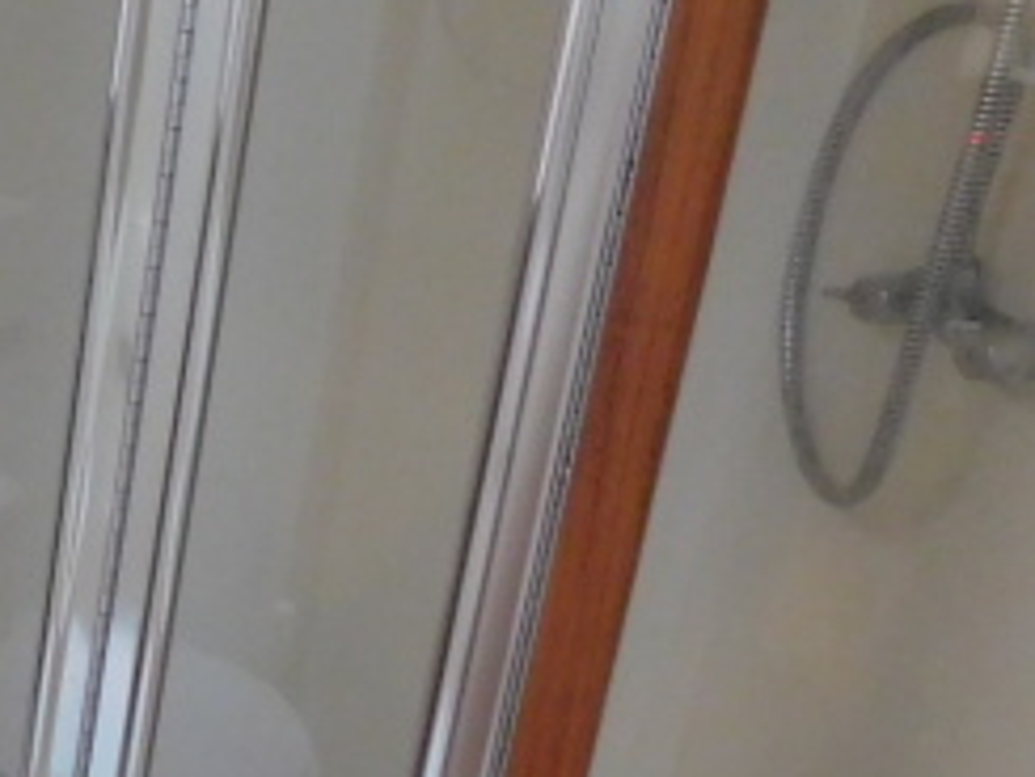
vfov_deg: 19.6
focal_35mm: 75
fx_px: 2244
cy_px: 262
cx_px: -380
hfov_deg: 22.6
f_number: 3
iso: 720
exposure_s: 1/8
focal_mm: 4
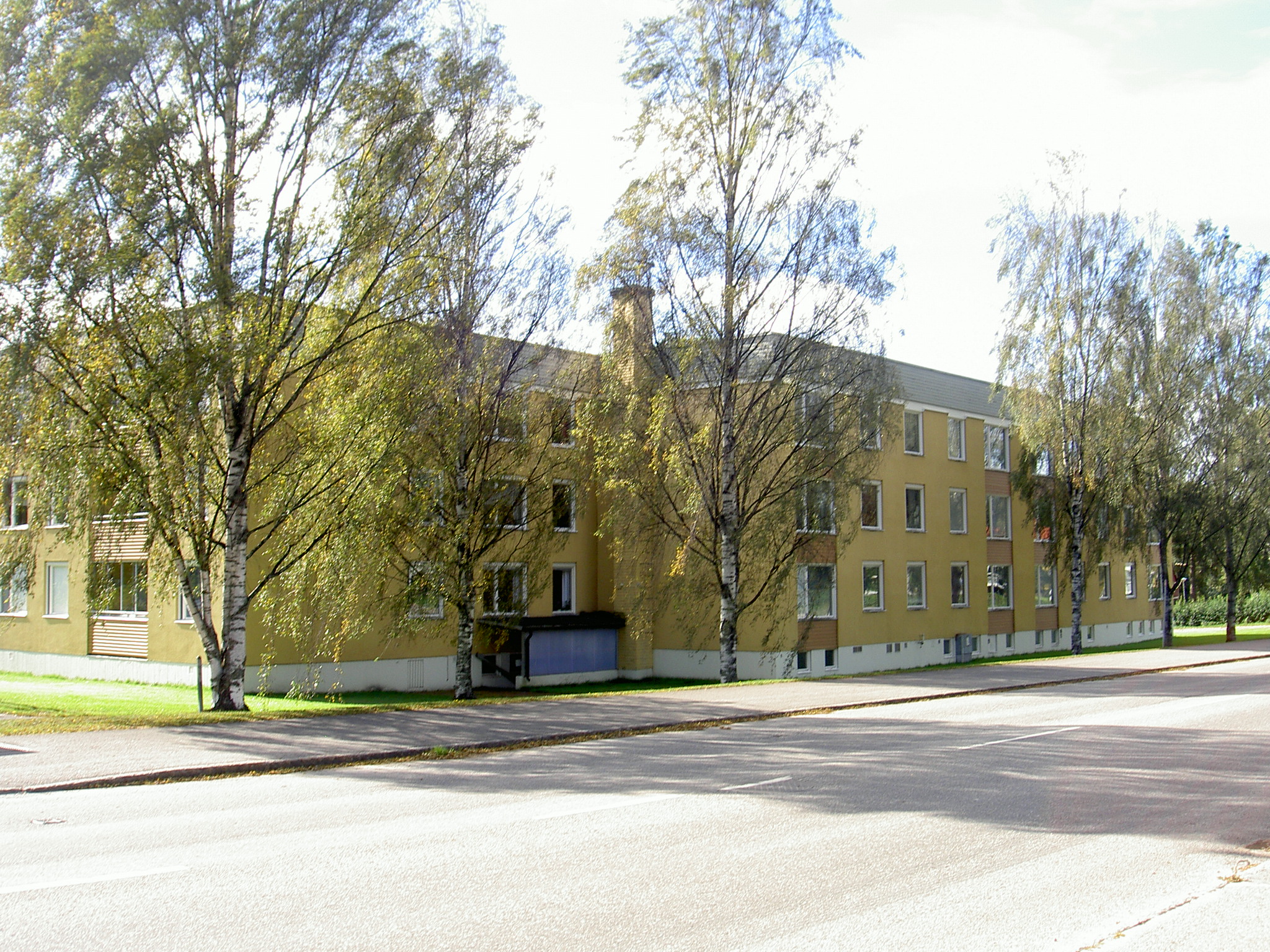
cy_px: 476
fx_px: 1431
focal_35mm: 39
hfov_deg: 47.9
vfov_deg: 36.8
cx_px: 635
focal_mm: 8
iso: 100
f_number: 4.7
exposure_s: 1/100
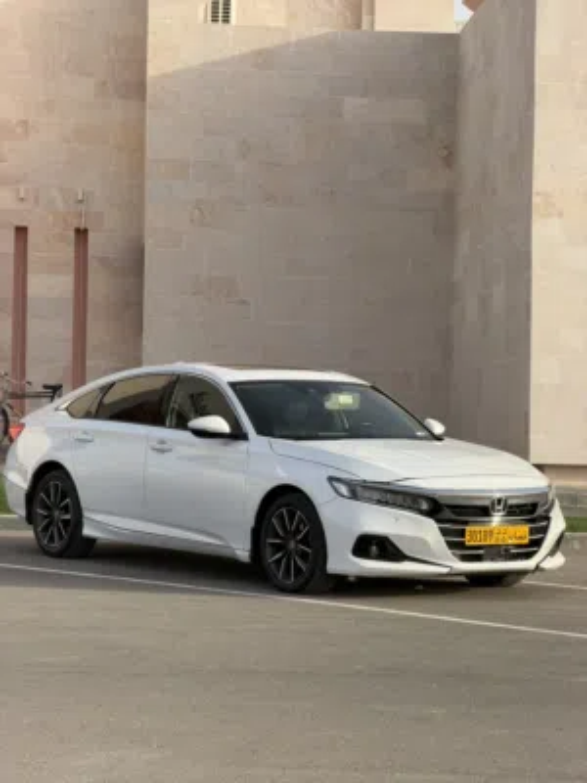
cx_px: 294
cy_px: 392
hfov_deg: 14.8
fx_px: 2261
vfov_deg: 19.6
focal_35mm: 100
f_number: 2.8
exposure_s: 1/638
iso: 50
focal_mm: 16.89
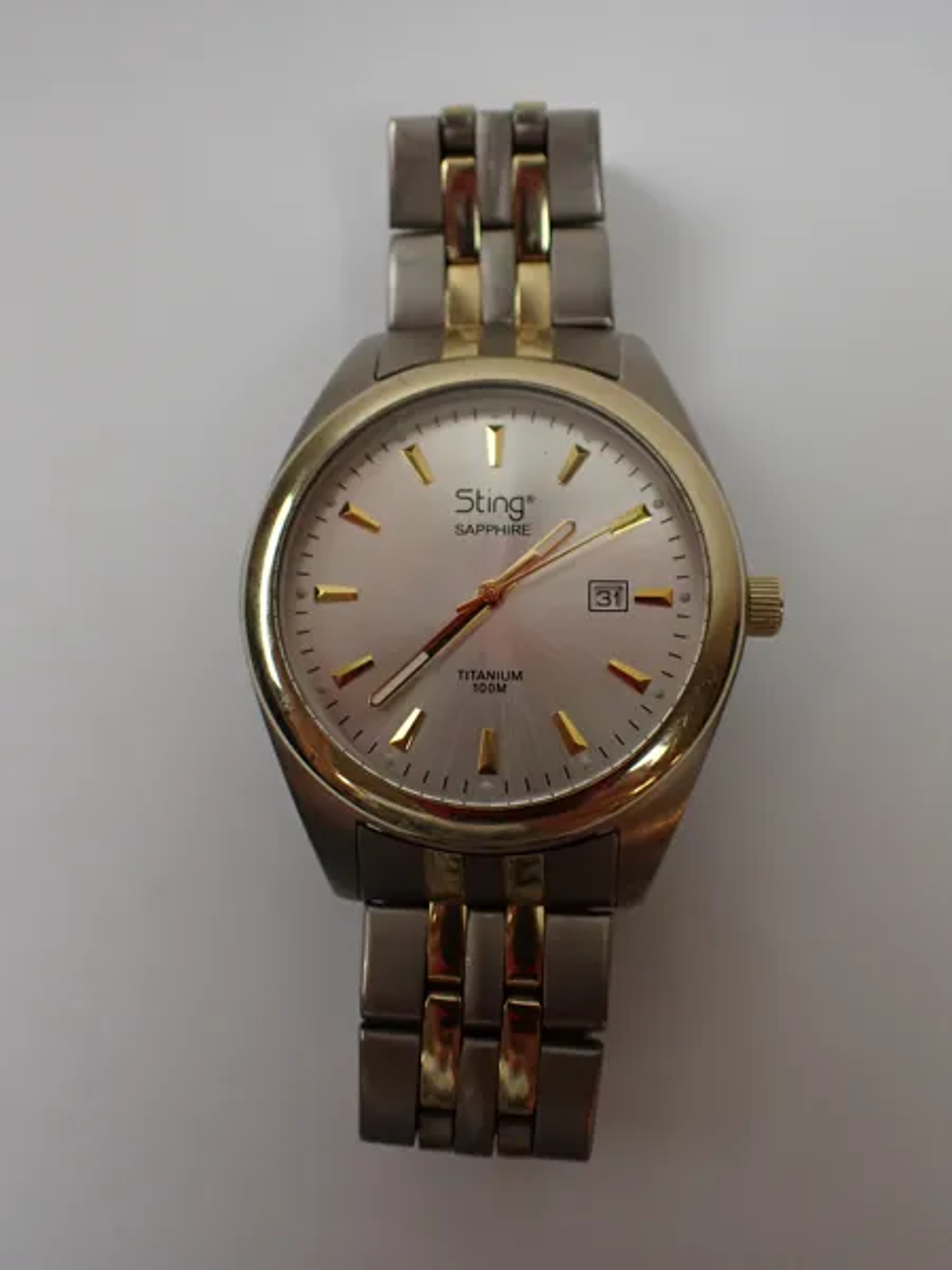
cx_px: 476
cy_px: 635
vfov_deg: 60.0
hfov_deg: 46.8
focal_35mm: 30
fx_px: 1100
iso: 250
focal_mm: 5.4
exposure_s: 1/125
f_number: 2.3
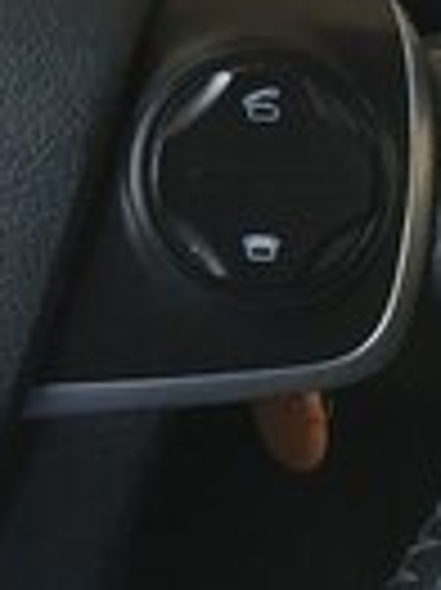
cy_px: -117
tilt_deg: -22.8
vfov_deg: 17.1
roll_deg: +2.2
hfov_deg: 12.5
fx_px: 1872
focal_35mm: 110
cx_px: -292
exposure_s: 1/33
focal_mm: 4.15
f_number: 2.2
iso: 80
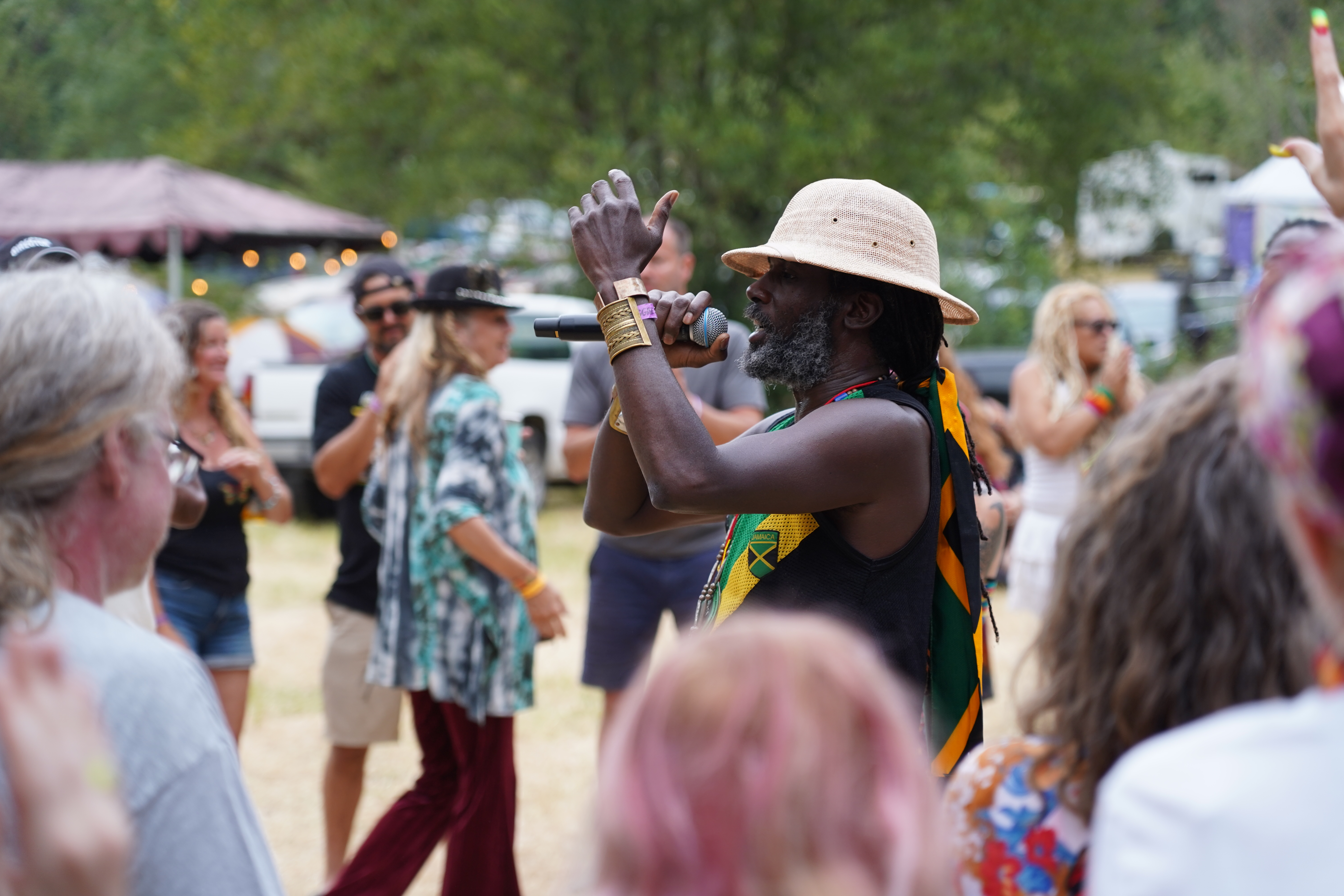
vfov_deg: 13.0
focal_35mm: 105
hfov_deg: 19.5
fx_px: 3920
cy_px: 448
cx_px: 672
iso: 320
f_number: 4
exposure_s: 1/160
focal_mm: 105
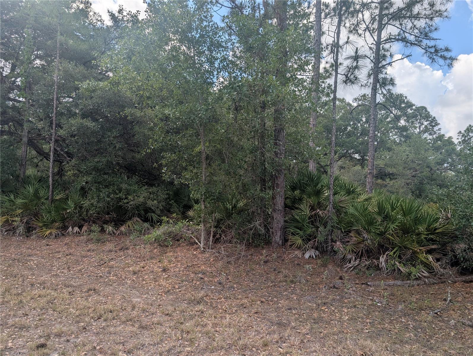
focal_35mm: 24
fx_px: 328
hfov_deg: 71.5
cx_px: 236
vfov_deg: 56.9
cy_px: 178
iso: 24
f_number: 1.68
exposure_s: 1/735
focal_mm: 6.9
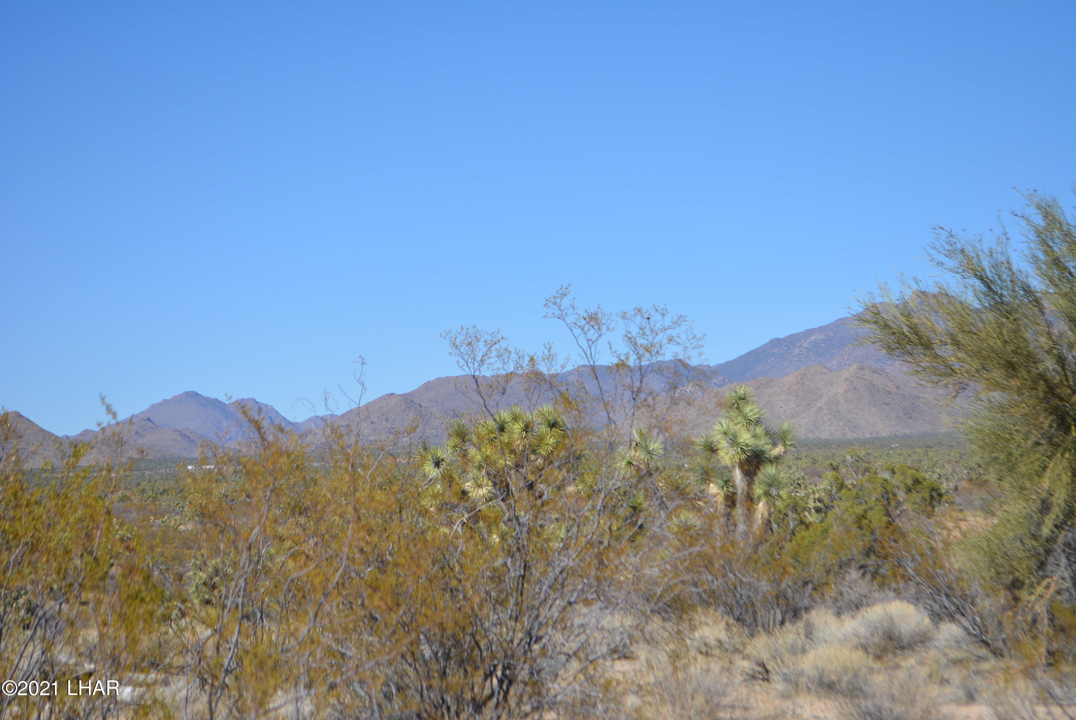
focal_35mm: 82
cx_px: 538
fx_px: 2468
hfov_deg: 24.6
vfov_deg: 16.6
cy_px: 360
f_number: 7.1
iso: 400
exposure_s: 1/1600
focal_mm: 55
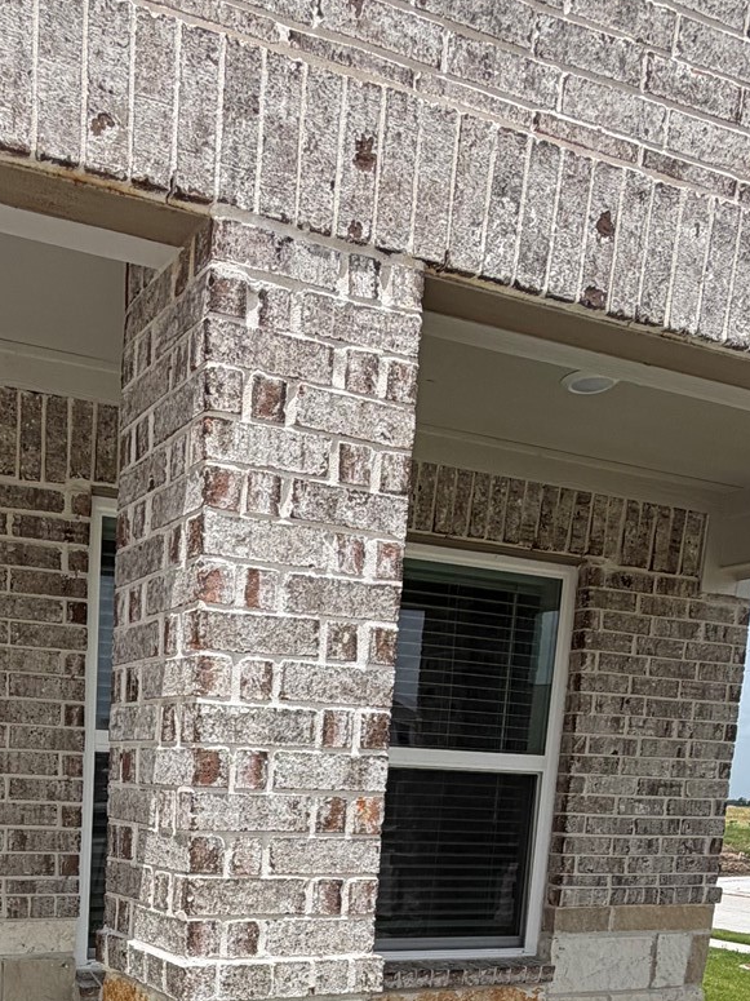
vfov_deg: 44.2
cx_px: 145
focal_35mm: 37
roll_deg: -2.0
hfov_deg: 37.2
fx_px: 1069
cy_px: 956
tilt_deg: -9.2
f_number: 2.2
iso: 25
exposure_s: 1/1339
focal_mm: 2.22
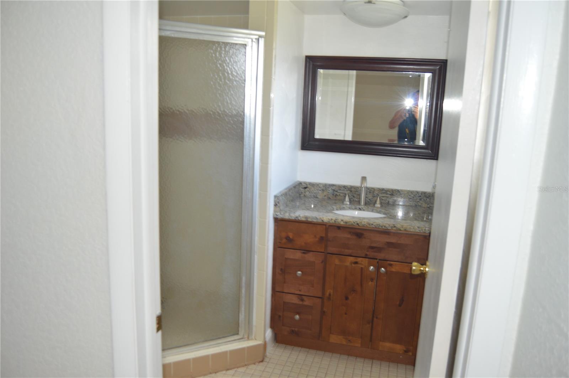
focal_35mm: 27
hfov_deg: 67.4
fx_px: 426
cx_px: 284
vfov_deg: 47.8
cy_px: 189
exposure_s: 1/60
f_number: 4
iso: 400
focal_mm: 18
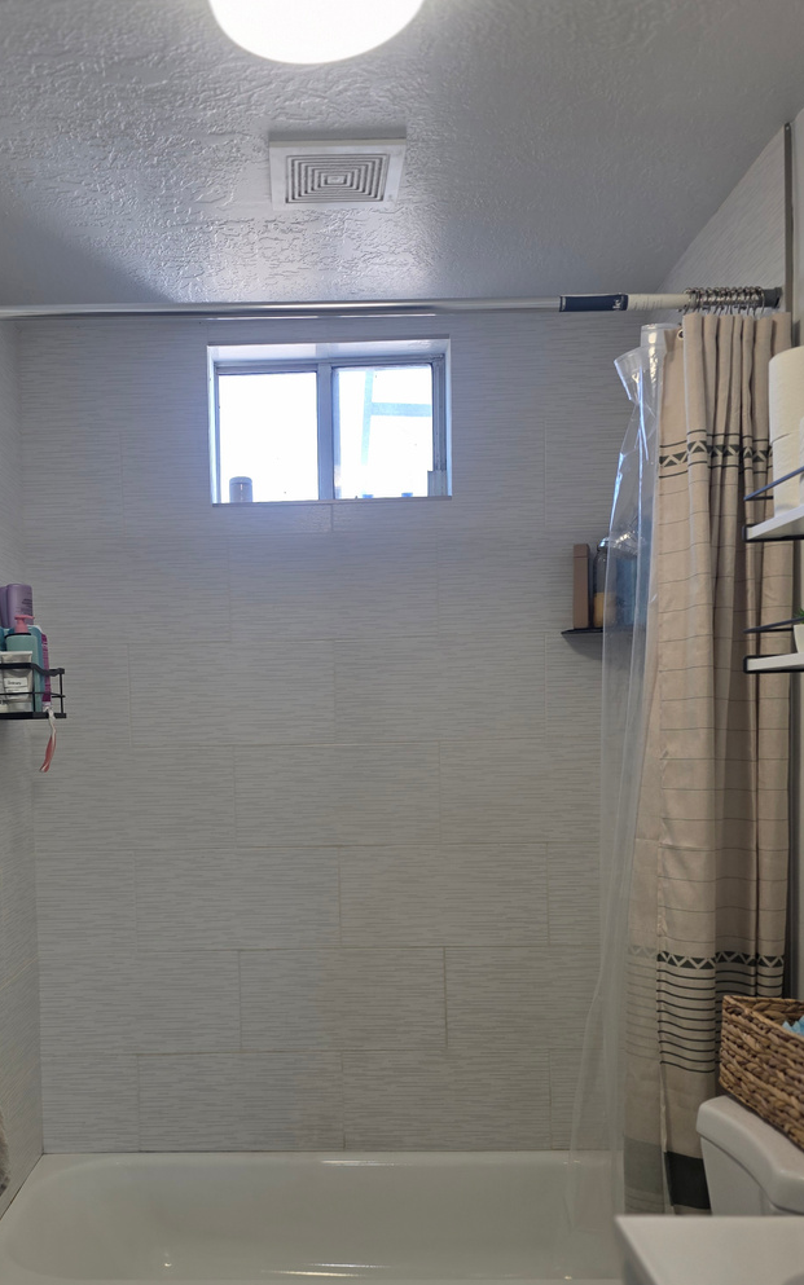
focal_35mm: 33
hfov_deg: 37.9
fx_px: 1156
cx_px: 262
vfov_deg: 57.5
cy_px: 797
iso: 50
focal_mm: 6.3
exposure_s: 1/120
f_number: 1.7
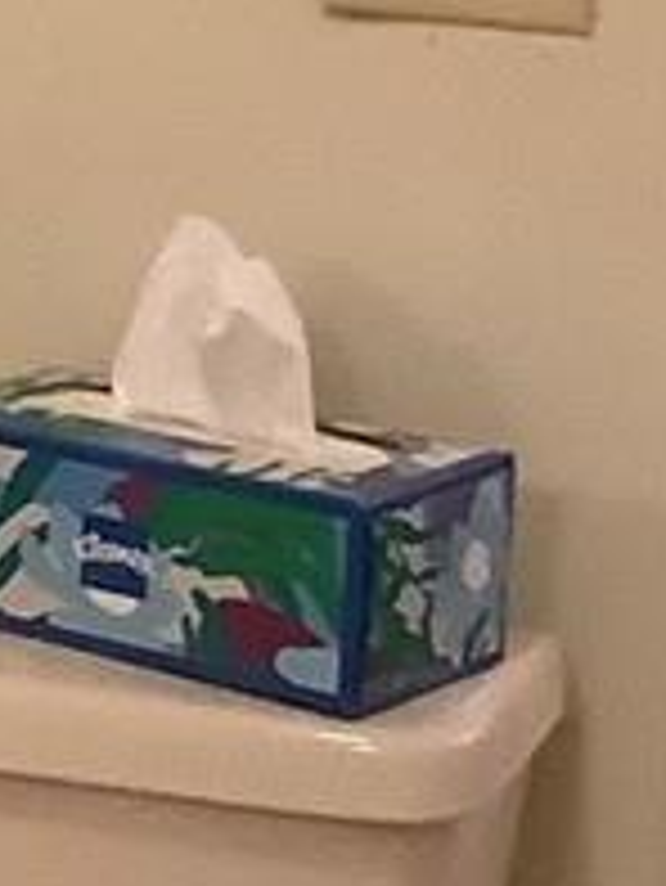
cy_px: 211
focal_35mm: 189
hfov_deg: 7.3
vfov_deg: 10.4
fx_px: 4843
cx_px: -972
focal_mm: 3.3
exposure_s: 1/60
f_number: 2.4
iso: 250
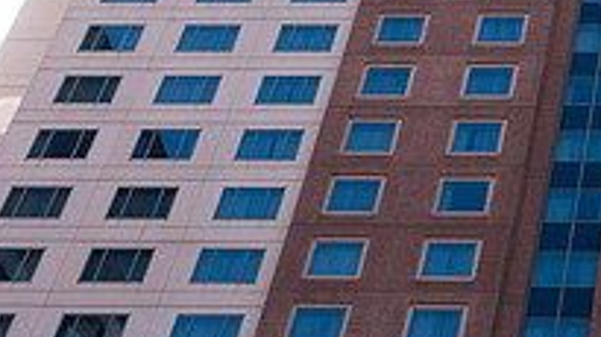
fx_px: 1656
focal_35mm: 104
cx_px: 789
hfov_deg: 19.0
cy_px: -130
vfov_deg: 11.3
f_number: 5.6
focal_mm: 35
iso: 200
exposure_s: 1/400
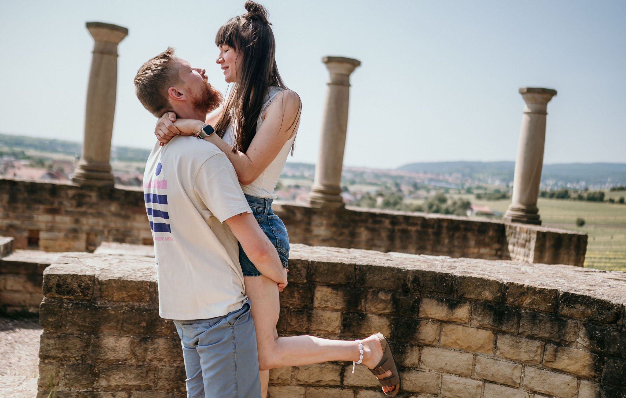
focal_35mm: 39
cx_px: 315
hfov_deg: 50.7
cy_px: 192
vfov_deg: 33.5
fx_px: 661
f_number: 1.8
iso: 200
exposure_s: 1/8000
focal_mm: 35
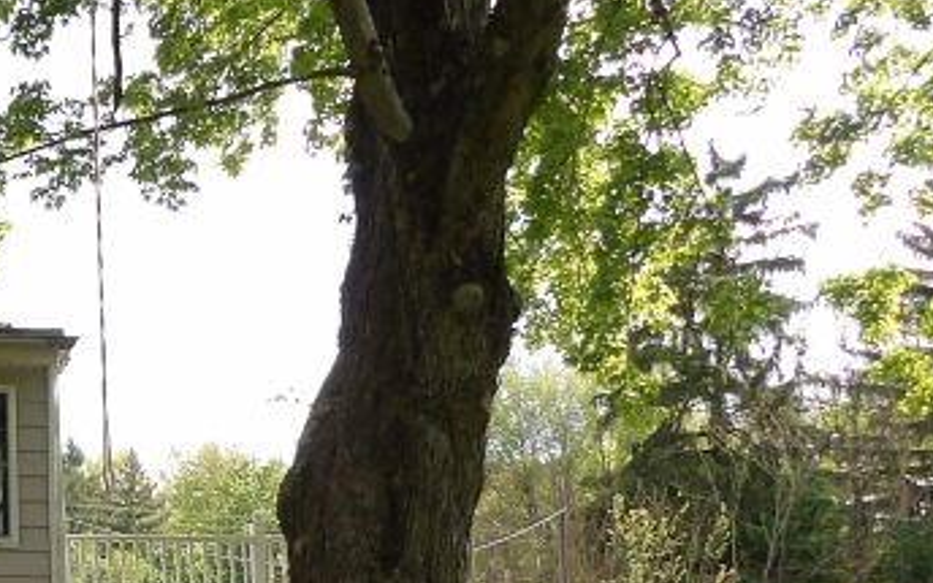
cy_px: 635
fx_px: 1882
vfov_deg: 17.1
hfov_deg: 25.5
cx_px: -133
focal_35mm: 74
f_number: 3.2
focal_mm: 4.3
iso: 100
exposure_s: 1/399
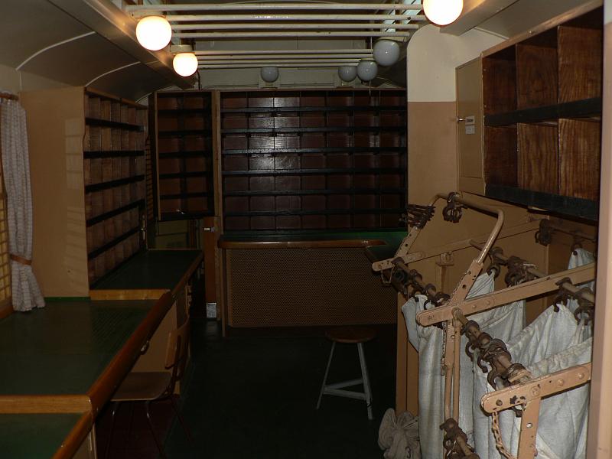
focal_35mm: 36
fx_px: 636
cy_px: 230
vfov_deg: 39.7
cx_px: 306
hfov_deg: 51.4
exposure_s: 1/60
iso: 80
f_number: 2.8
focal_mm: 6
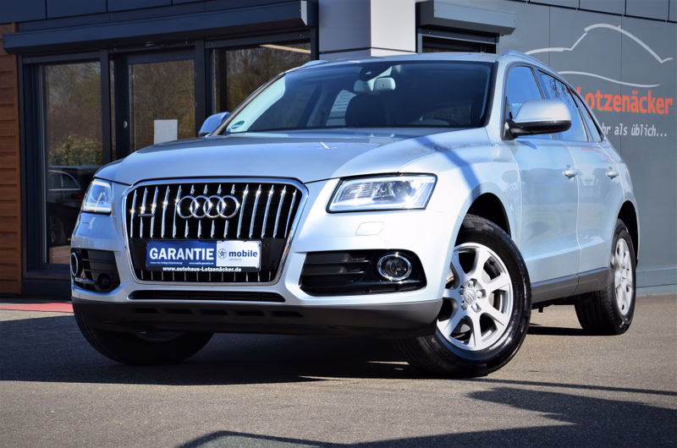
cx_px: 338
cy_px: 224
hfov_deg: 27.0
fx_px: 1408
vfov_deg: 18.1
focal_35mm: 75
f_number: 11
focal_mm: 50
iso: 140
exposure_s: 1/125
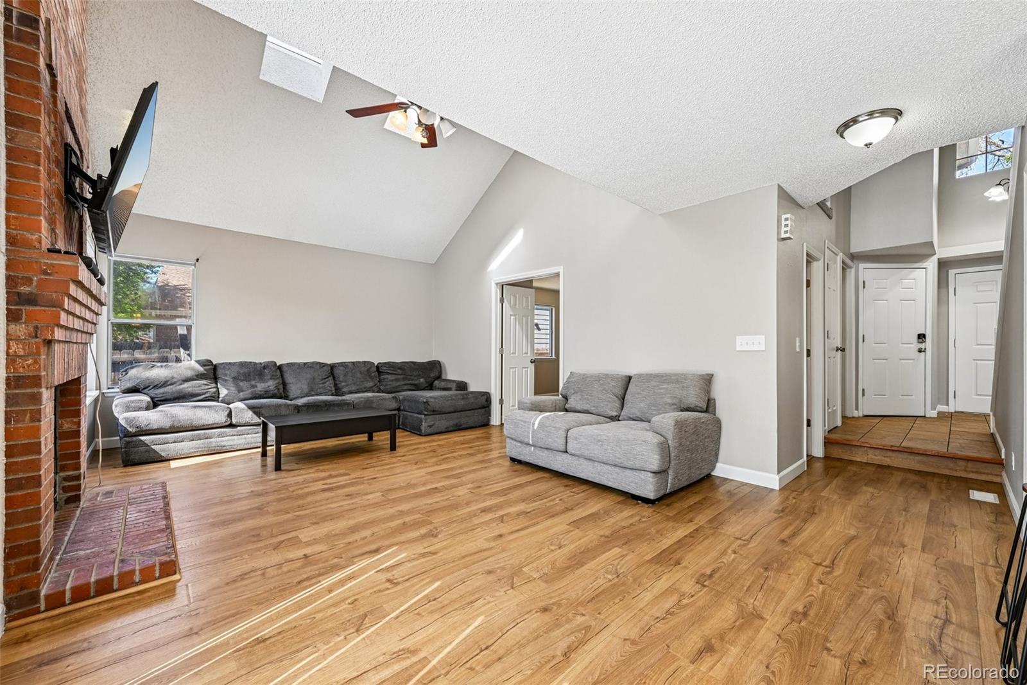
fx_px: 399
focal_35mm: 14
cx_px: 514
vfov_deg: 81.2
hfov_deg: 104.3
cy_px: 342
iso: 400
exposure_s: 1/15
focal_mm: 14
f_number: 11
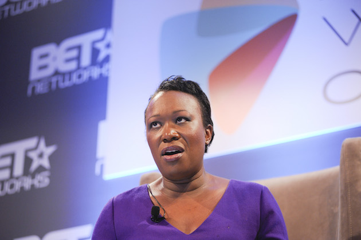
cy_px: 120
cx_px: 180
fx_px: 922
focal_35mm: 92
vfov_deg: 14.8
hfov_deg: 22.2
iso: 1600
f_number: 3.2
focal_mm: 92
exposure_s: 1/200
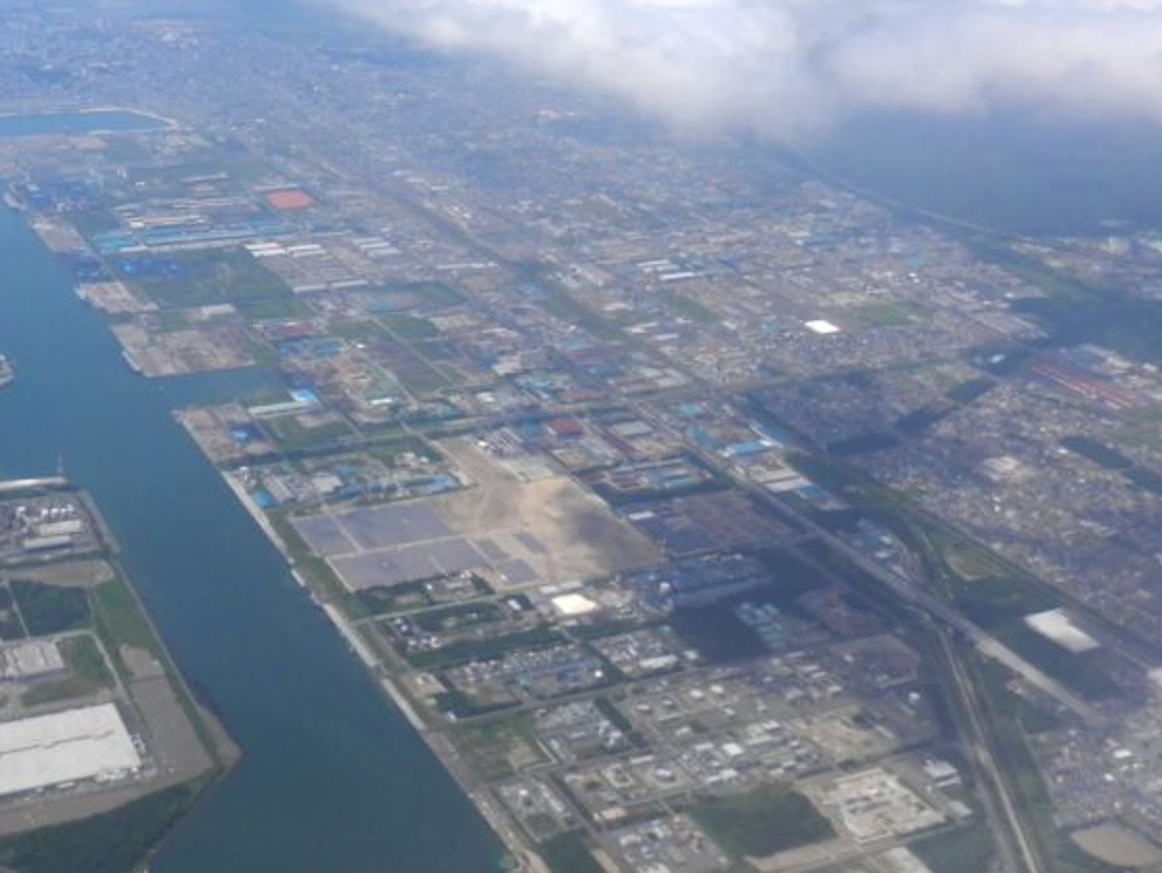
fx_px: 1209
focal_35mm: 36
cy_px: 358
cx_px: 414
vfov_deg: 39.6
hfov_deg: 50.6
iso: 80
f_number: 8.7
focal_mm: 4.5
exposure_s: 1/160
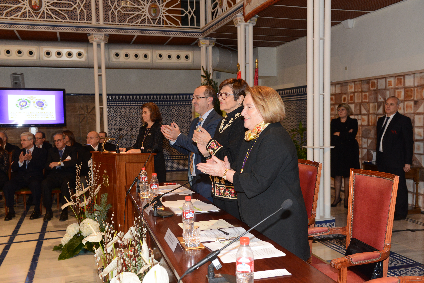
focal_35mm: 36
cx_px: 212
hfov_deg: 53.1
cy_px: 142
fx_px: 424
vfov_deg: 36.9
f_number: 5
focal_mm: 36
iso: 1600
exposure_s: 1/100
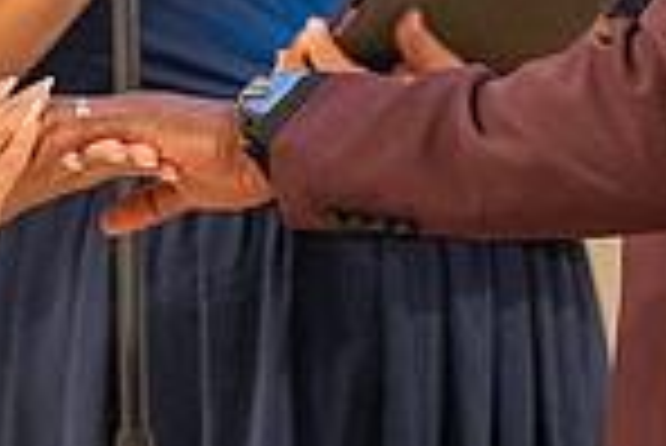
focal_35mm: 693
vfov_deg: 2.0
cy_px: -135
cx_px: 7
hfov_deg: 3.0
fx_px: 12833
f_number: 2.8
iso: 1600
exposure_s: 1/125
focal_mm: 165
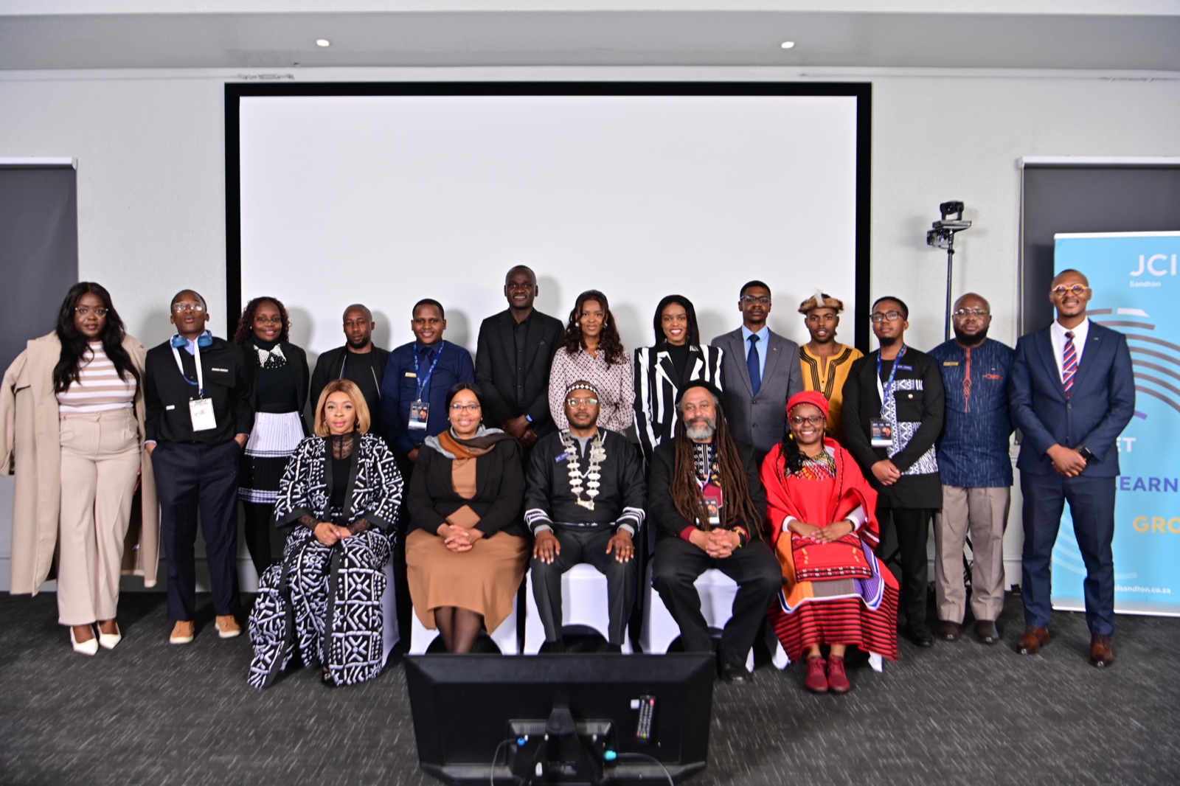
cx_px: 590
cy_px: 393
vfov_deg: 42.3
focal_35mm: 31
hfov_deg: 60.3
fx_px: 1016
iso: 200
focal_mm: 31
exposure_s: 1/200
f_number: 5
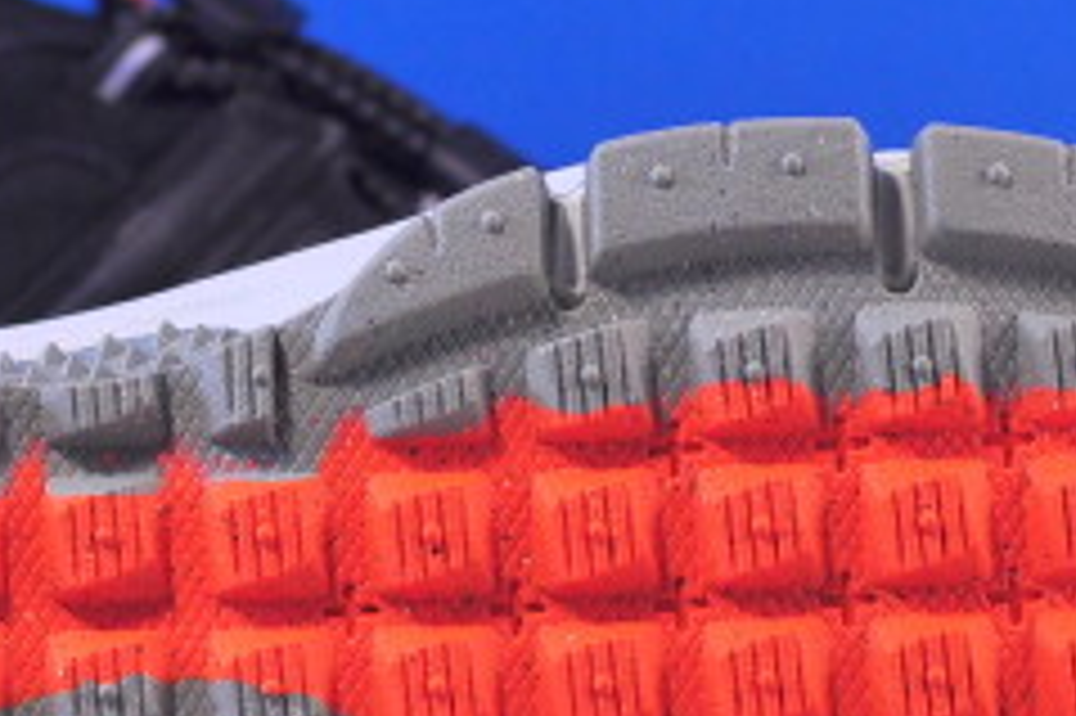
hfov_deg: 8.2
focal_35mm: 251
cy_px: 259
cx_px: 230
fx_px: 7497
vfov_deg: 5.5
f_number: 3.2
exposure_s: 1/250
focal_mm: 50
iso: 250
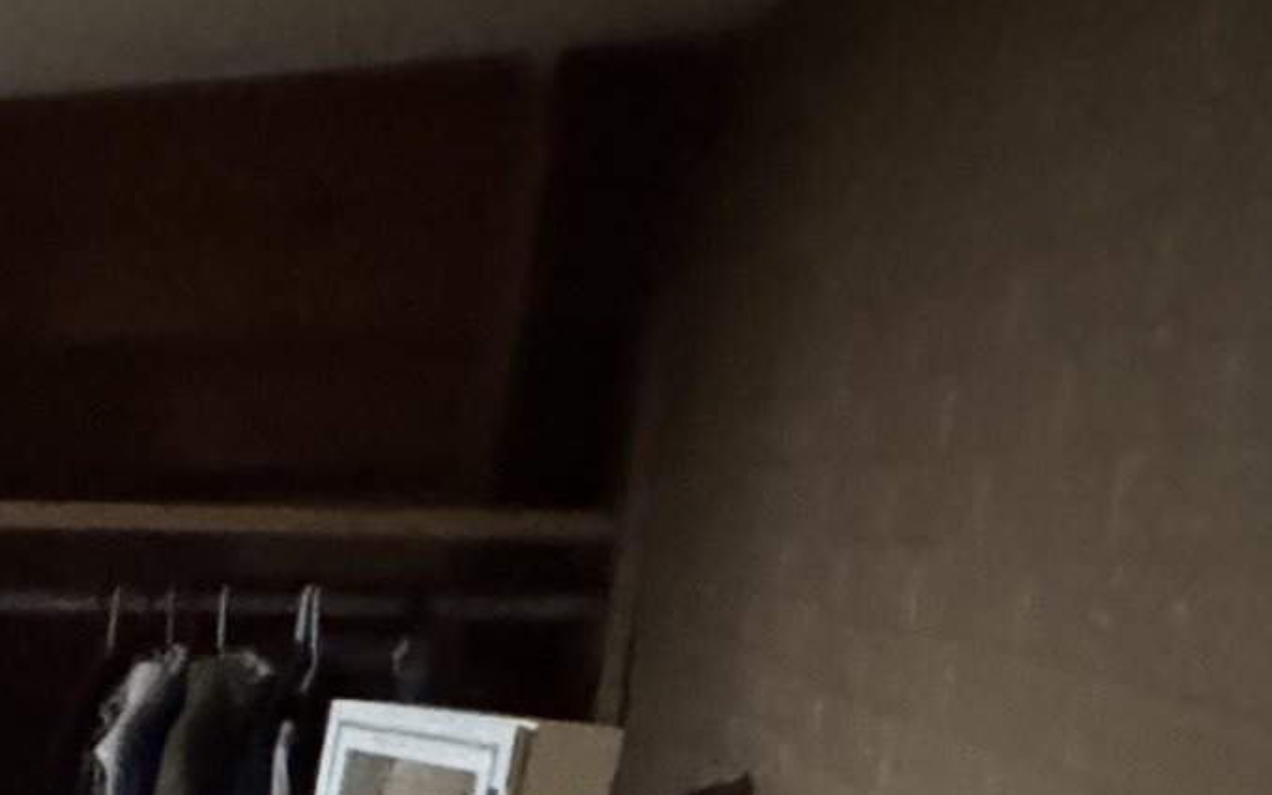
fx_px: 2323
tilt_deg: -16.6
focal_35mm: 67
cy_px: 1268
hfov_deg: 23.5
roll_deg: +2.1
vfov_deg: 17.1
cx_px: -703
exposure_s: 1/30
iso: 1600
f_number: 2.2
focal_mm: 2.22
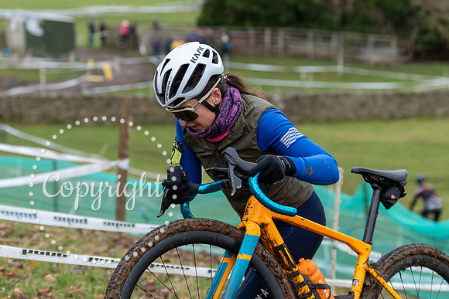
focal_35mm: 128
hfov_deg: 16.0
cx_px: 181
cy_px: 102
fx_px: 1593
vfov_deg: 10.7
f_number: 3.2
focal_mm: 70
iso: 1000
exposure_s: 1/1000
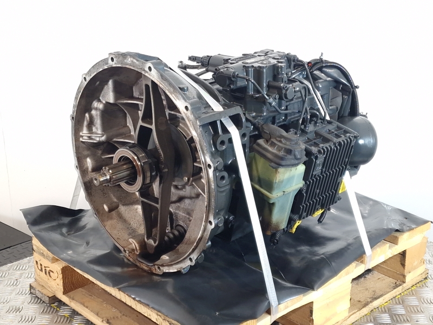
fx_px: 288
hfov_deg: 73.9
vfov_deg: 58.9
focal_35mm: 23
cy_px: 162
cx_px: 216
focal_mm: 6.4
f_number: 1.8
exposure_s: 1/50
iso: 125
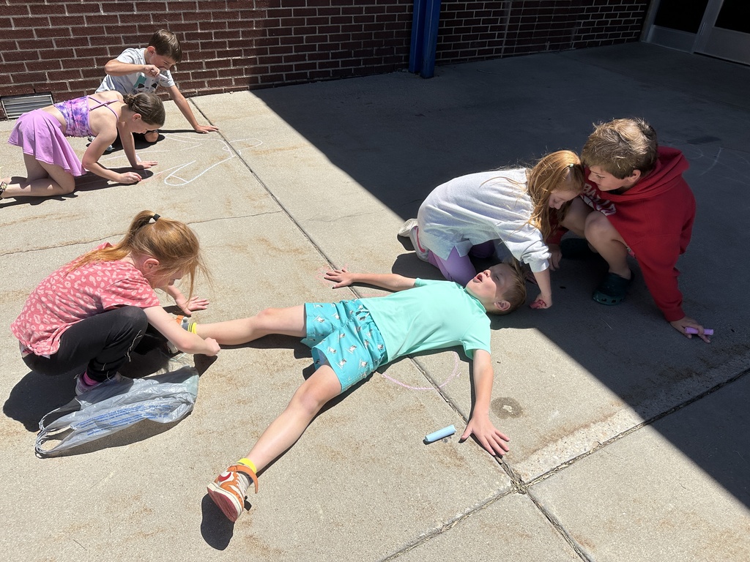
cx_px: 375
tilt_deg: -30.9
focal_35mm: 24
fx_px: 520
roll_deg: -2.2
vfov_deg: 56.8
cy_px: 281
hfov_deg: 71.6
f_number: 1.78
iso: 80
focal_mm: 6.86
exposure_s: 1/7576
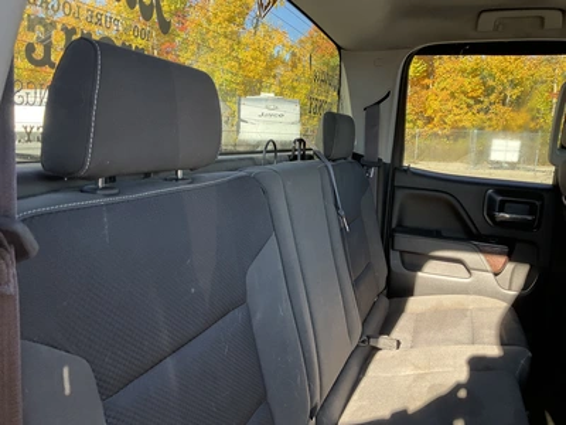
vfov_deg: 48.2
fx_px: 474
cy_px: 212
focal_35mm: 29
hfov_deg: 61.7
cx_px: 283
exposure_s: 1/122
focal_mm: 3
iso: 32
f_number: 1.8
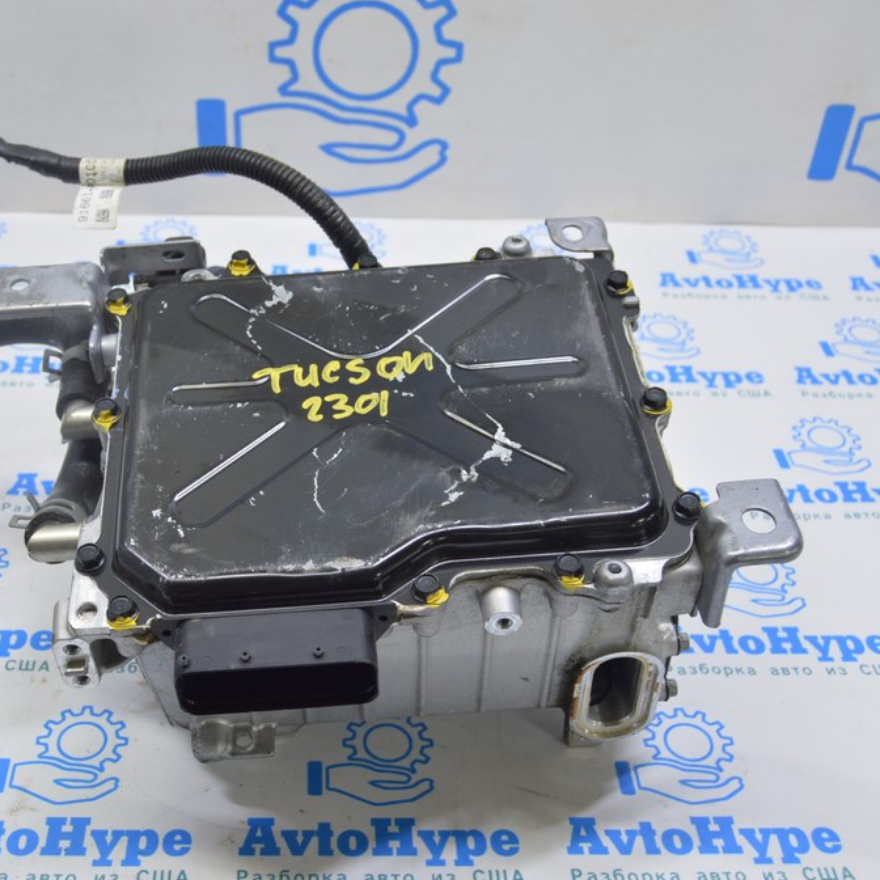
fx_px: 1284
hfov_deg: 37.6
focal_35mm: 45
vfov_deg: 37.8
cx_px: 338
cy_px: 442
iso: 400
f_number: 5.6
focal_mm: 23
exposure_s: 1/20
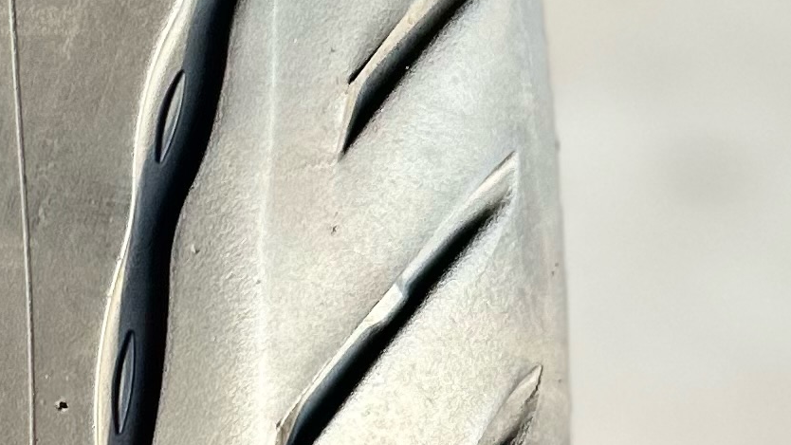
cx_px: -75
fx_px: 2873
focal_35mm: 137
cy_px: 768
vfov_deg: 8.5
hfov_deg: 15.3
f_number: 1.5
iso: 80
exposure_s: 1/100
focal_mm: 5.7
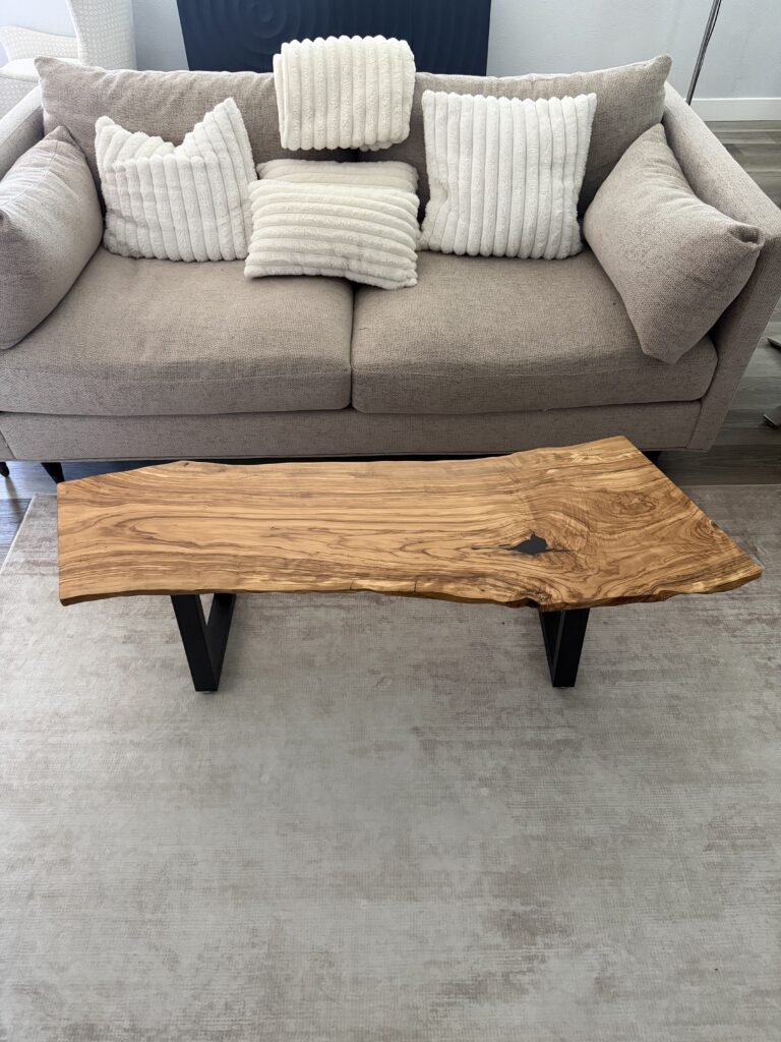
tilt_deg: -47.3
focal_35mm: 24
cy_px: 521
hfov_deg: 56.8
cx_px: 390
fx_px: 722
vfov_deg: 71.6
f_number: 1.78
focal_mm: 6.76
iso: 640
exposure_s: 1/60
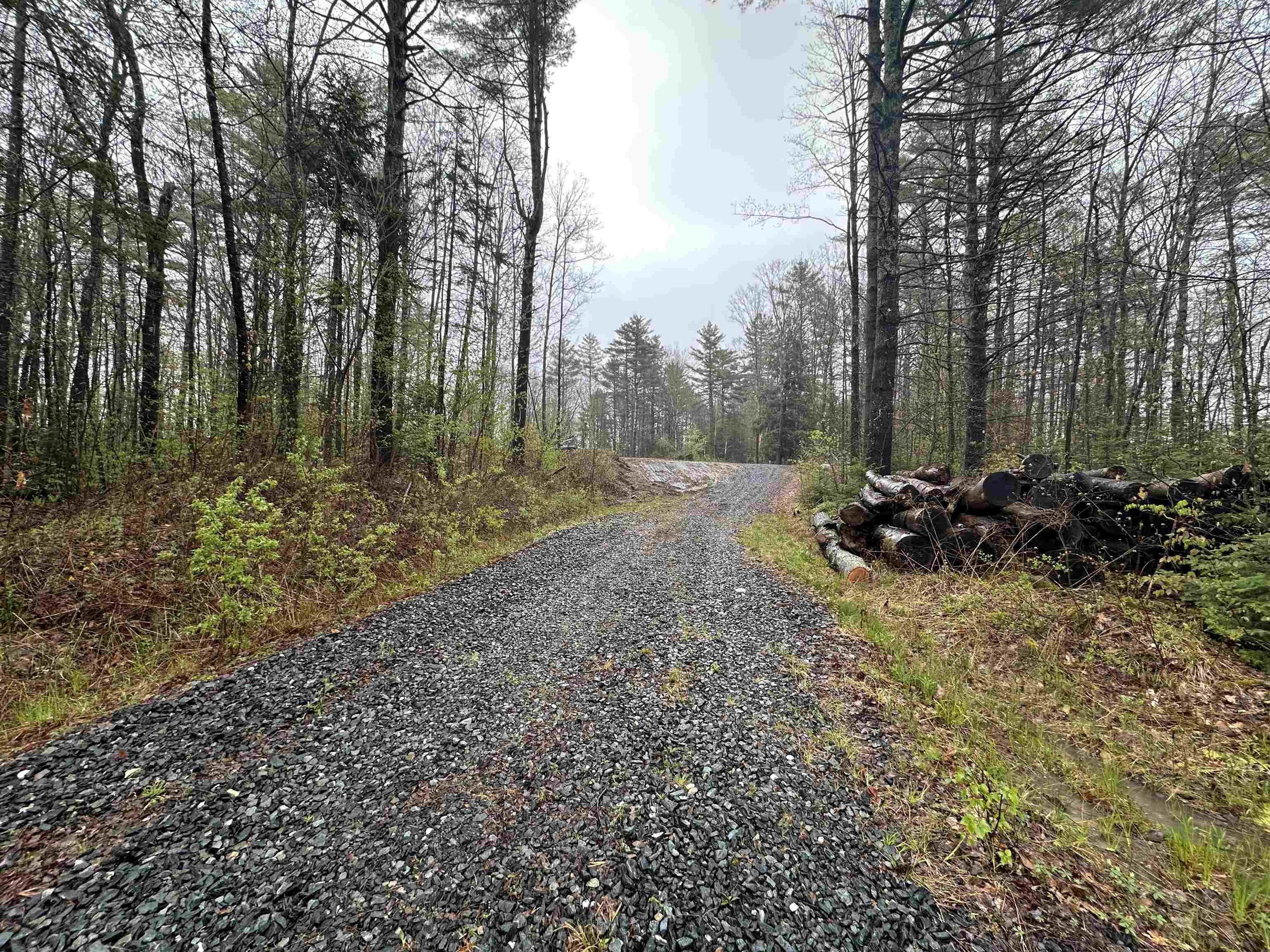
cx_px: 635
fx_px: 514
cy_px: 476
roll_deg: -1.0
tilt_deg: +2.3
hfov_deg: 102.1
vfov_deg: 85.7
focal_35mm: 14
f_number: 2.2
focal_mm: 2.22
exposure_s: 1/99
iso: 50
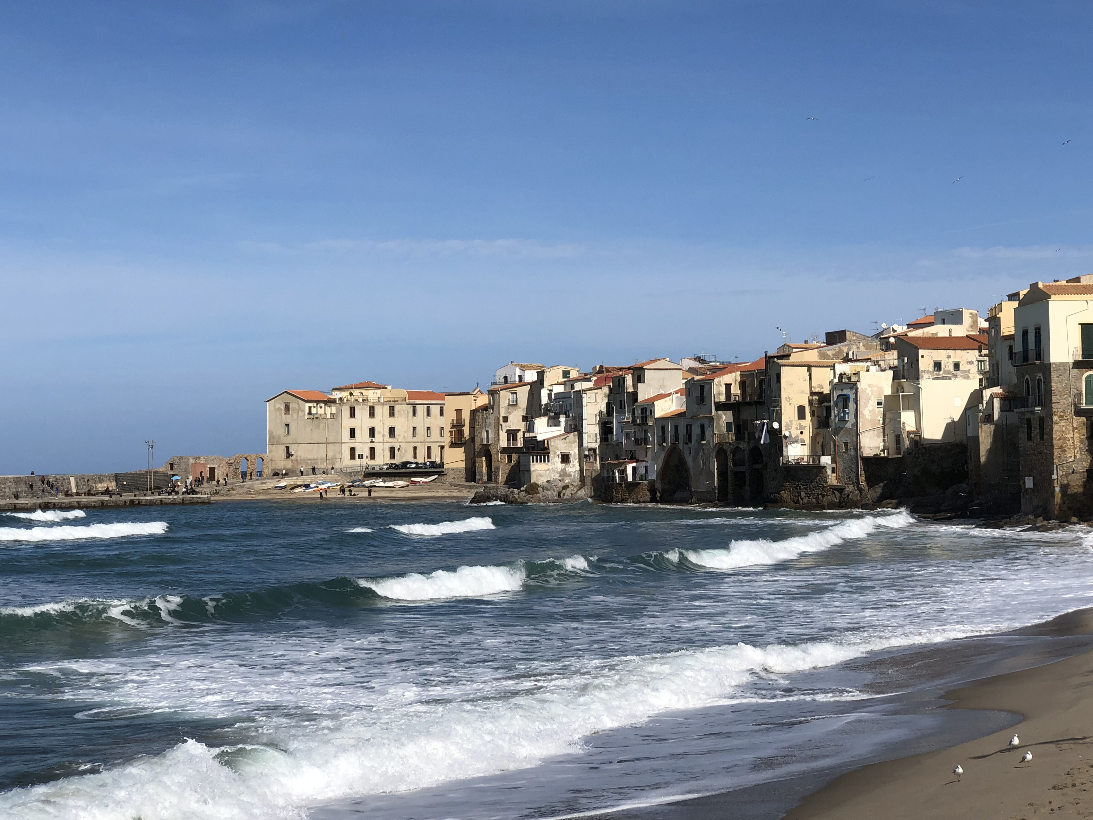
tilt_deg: +2.3
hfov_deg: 29.4
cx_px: 585
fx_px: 2084
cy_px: 376
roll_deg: +2.0
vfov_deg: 22.2
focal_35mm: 66
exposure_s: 1/2315
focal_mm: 6
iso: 16
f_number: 2.4
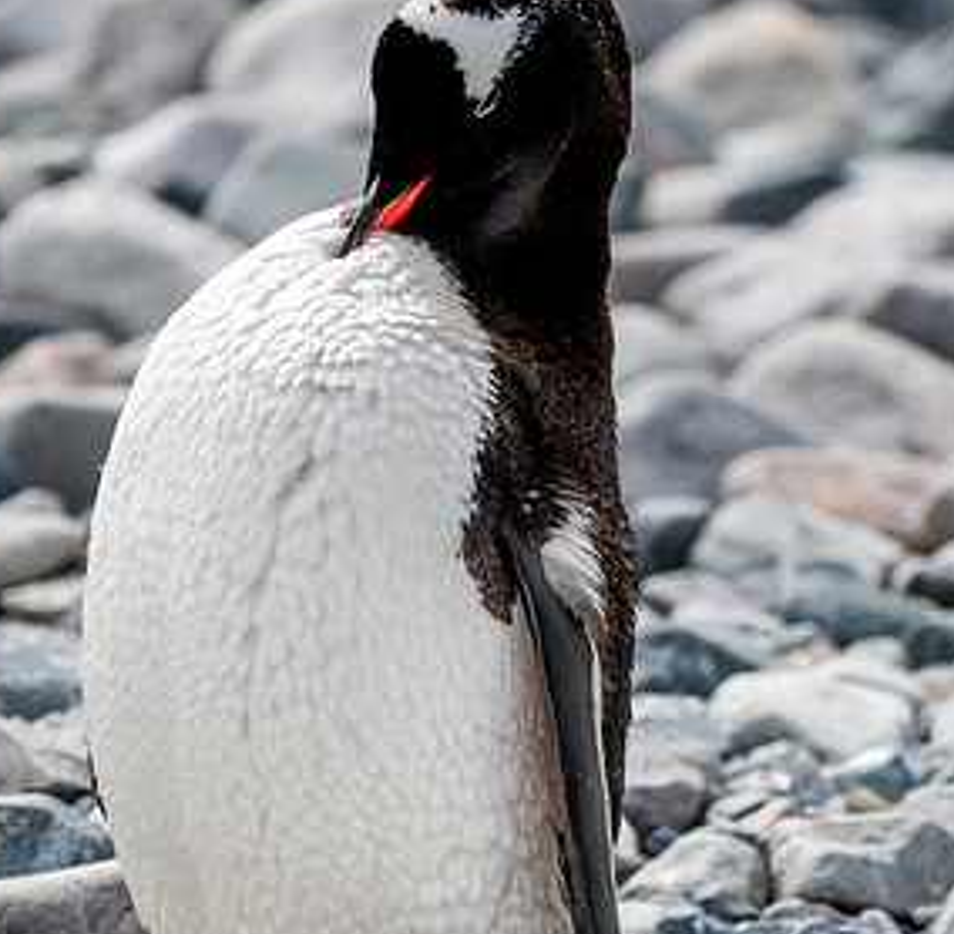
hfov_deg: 3.5
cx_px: 603
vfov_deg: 3.4
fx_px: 15735
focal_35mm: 510
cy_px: 615
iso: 200
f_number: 6.3
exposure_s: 1/640
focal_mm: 250
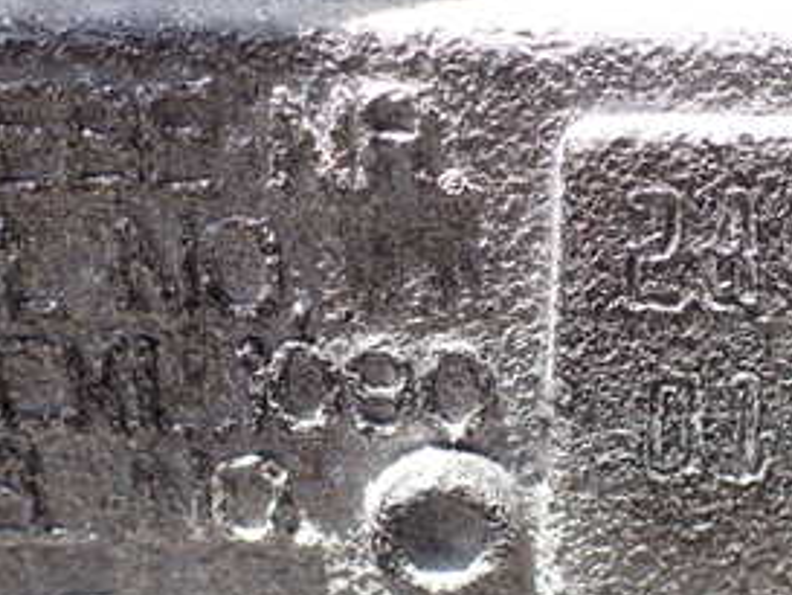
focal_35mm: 66
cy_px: 383
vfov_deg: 22.2
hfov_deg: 29.4
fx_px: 1511
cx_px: 426
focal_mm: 5.4
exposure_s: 1/160
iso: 100
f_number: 3.2
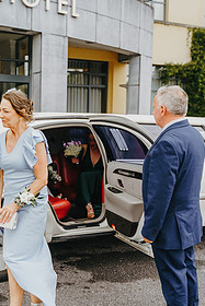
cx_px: 42
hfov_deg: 29.2
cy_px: 151
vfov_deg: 43.6
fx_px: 384
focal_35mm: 45
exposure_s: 1/320
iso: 125
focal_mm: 28
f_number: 2.8
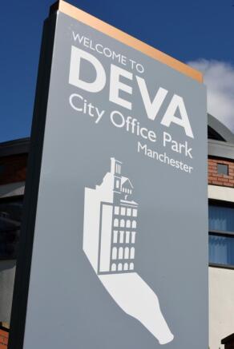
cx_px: 117
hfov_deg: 19.5
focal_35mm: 70
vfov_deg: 28.8
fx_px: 681
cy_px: 174
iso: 640
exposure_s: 1/640
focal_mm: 70
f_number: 20
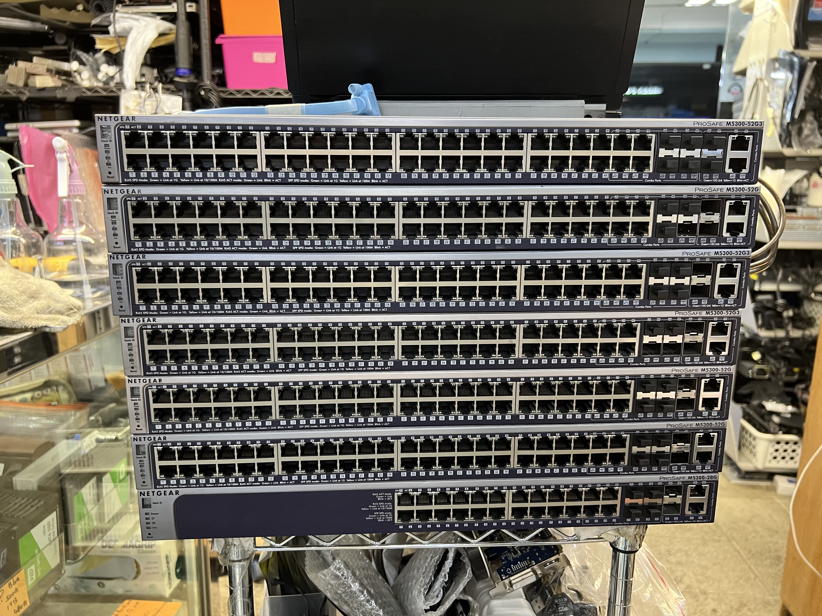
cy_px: 308
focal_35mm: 26
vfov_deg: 53.1
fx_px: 617
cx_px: 411
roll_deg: -0.3
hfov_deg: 67.3
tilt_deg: -13.0
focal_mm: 5.7
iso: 200
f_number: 1.5
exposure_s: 1/50
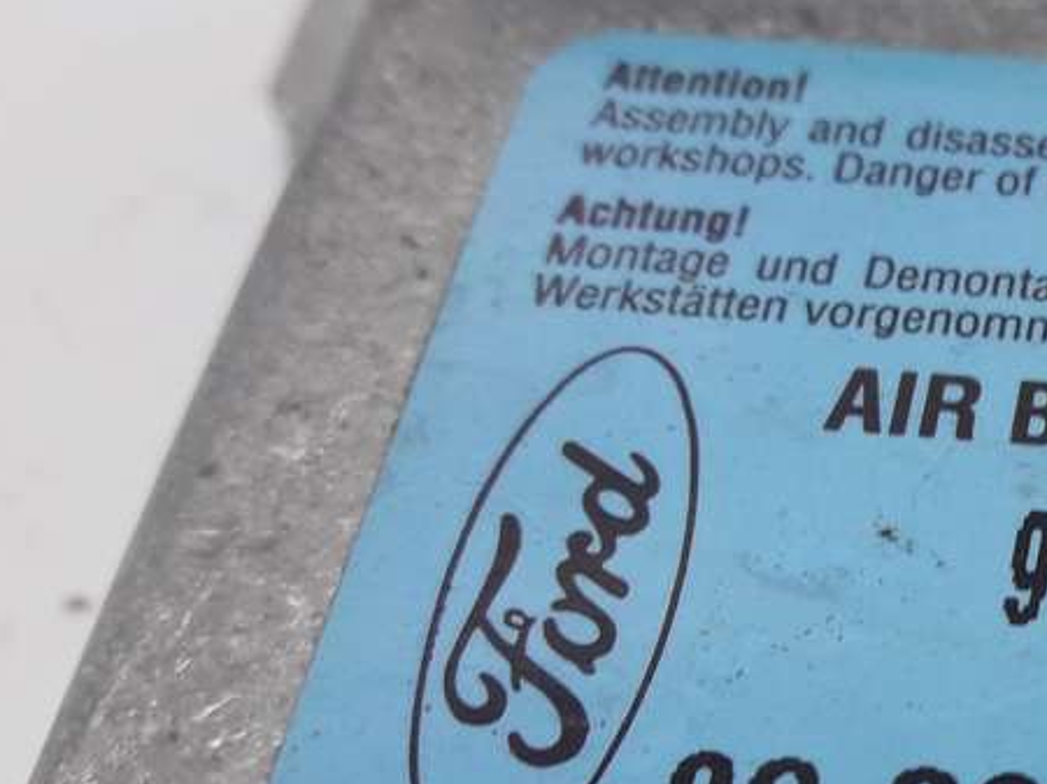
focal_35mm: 77
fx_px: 2328
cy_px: 623
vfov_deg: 18.9
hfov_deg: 22.9
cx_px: 1317
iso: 40
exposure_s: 1/50
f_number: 1.9
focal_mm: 3.7
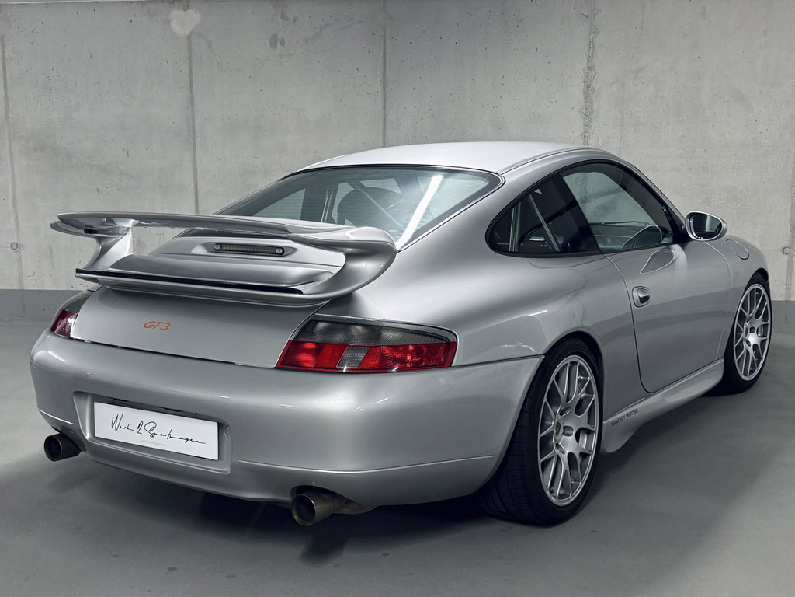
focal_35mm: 24
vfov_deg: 56.8
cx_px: 398
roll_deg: +0.3
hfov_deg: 71.6
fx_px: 551
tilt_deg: -11.4
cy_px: 298
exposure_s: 1/100
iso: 250
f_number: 1.78
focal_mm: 6.76
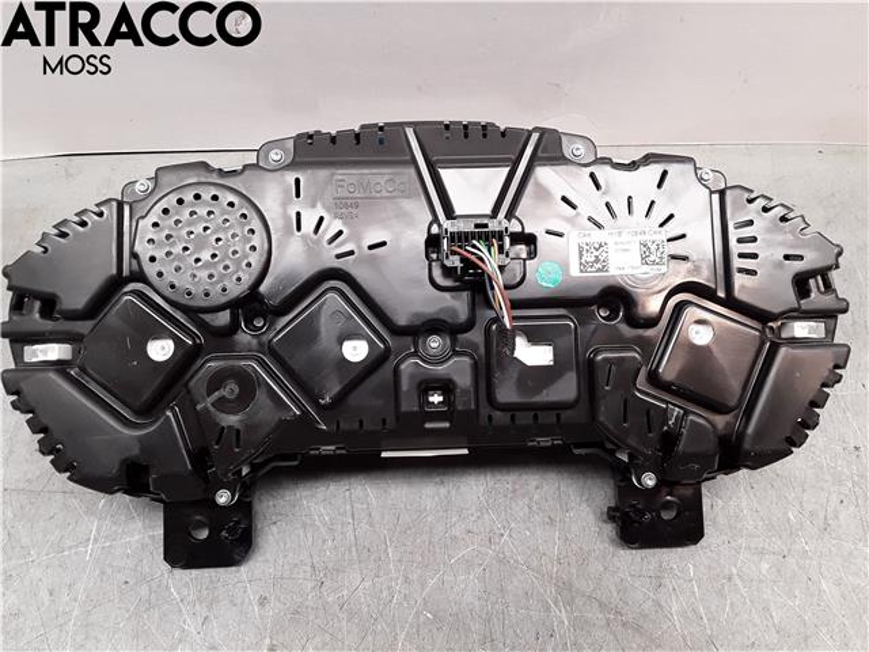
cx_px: 434
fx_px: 703
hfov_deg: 63.4
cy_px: 326
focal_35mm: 28
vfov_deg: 49.7
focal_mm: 2.91
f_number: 1.9
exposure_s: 1/50
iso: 50
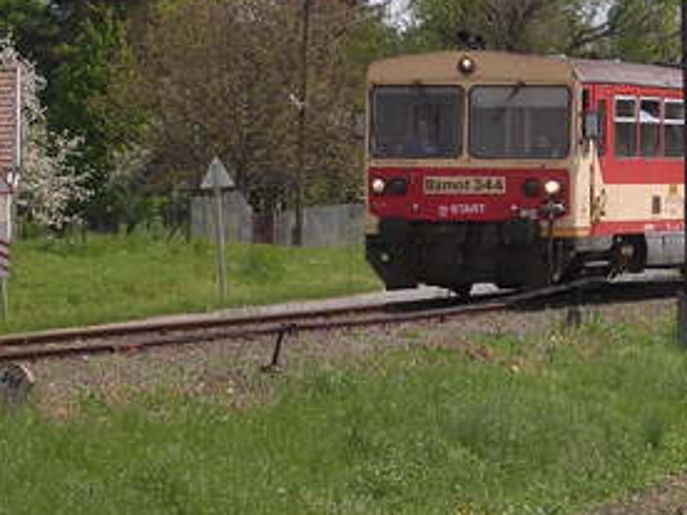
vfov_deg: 5.6
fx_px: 5299
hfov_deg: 7.4
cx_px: 685
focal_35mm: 267
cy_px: 244
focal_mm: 17.4
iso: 100
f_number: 4.9
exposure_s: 1/411
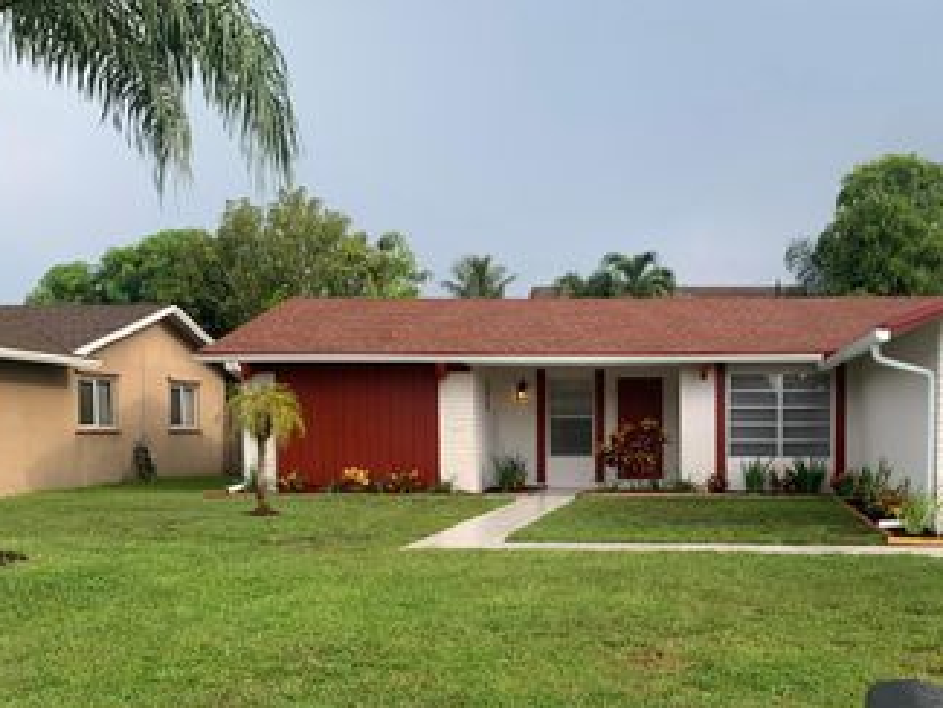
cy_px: 495
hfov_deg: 45.3
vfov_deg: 35.5
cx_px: 696
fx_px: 1090
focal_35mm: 40
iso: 25
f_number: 1.8
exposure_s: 1/363
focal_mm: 4.25
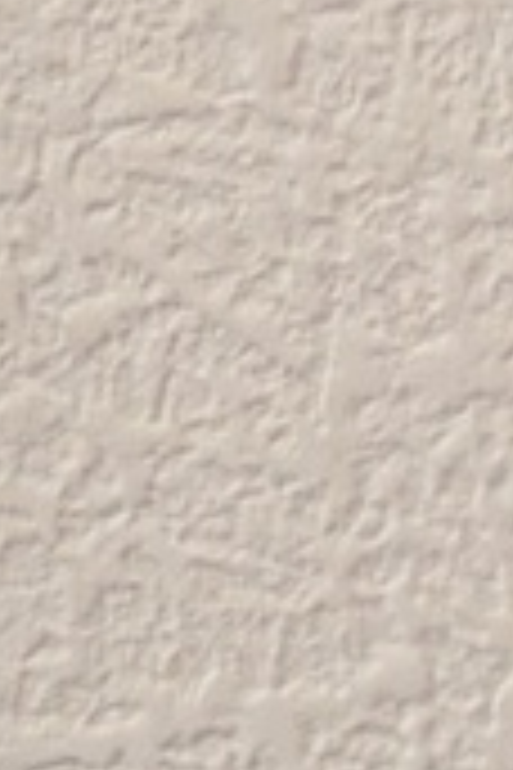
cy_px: -324
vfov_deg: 6.8
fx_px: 6369
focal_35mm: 298
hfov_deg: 4.3
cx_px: -1368
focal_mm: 5.43
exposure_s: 1/120
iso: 556
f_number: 1.89
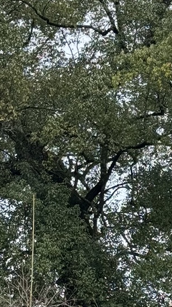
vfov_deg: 11.2
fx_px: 1550
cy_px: 278
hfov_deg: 6.2
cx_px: 367
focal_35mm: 191
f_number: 1.78
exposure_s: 1/1458
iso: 64
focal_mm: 6.86
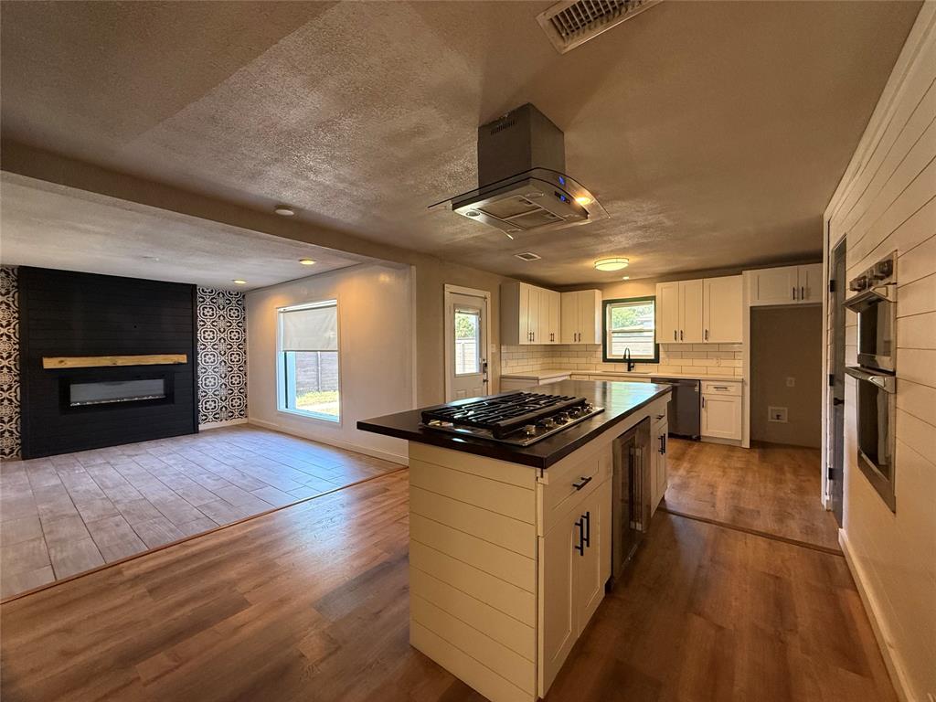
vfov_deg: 85.7
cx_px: 468
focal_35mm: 14
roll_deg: +0.0
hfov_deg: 102.1
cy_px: 351
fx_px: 379
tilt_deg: -0.8
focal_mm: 2.22
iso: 250
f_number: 2.2
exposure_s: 1/120
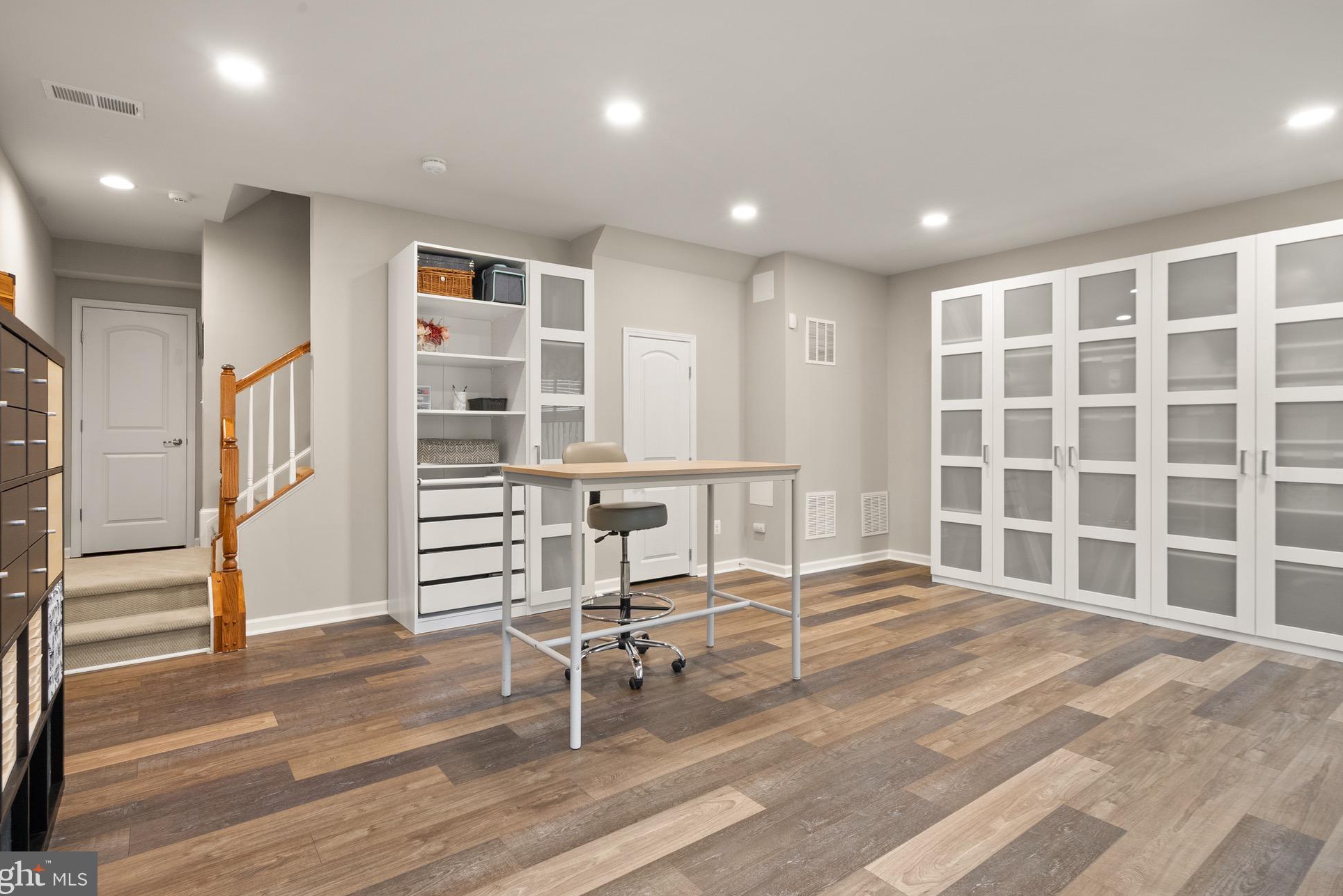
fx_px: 634
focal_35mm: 17
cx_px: 656
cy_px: 426
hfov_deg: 93.2
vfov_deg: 70.4
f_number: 9
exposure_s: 1/3
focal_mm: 16
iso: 800
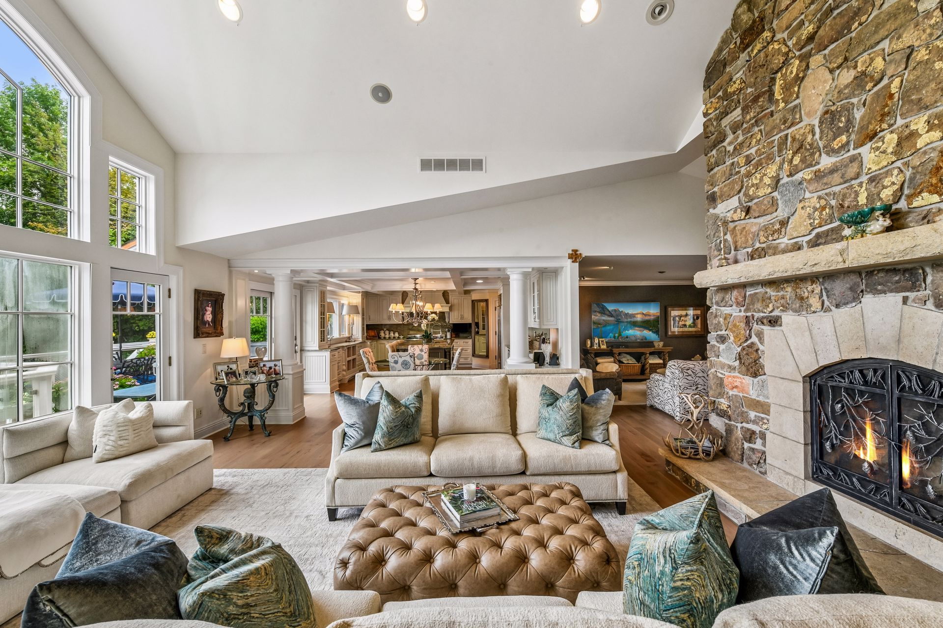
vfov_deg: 77.3
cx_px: 472
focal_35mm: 15
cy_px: 314
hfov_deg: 100.4
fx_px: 393
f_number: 13
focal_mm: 15
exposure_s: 1/60
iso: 1250
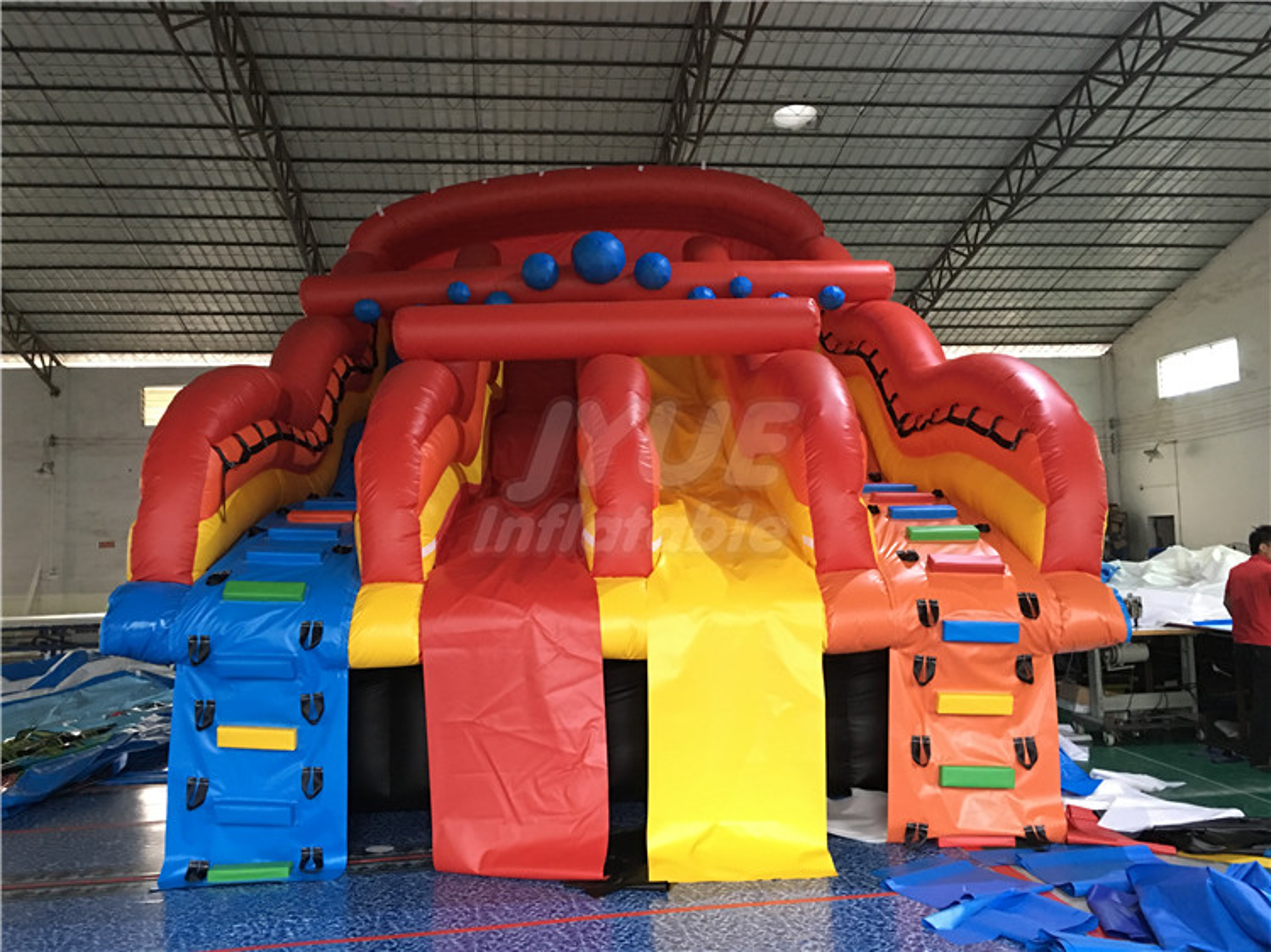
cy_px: 476
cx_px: 636
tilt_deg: +3.5
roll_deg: +2.4
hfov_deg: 61.7
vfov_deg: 48.2
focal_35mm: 29
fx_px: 1064
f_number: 2.2
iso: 125
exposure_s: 1/8
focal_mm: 4.15
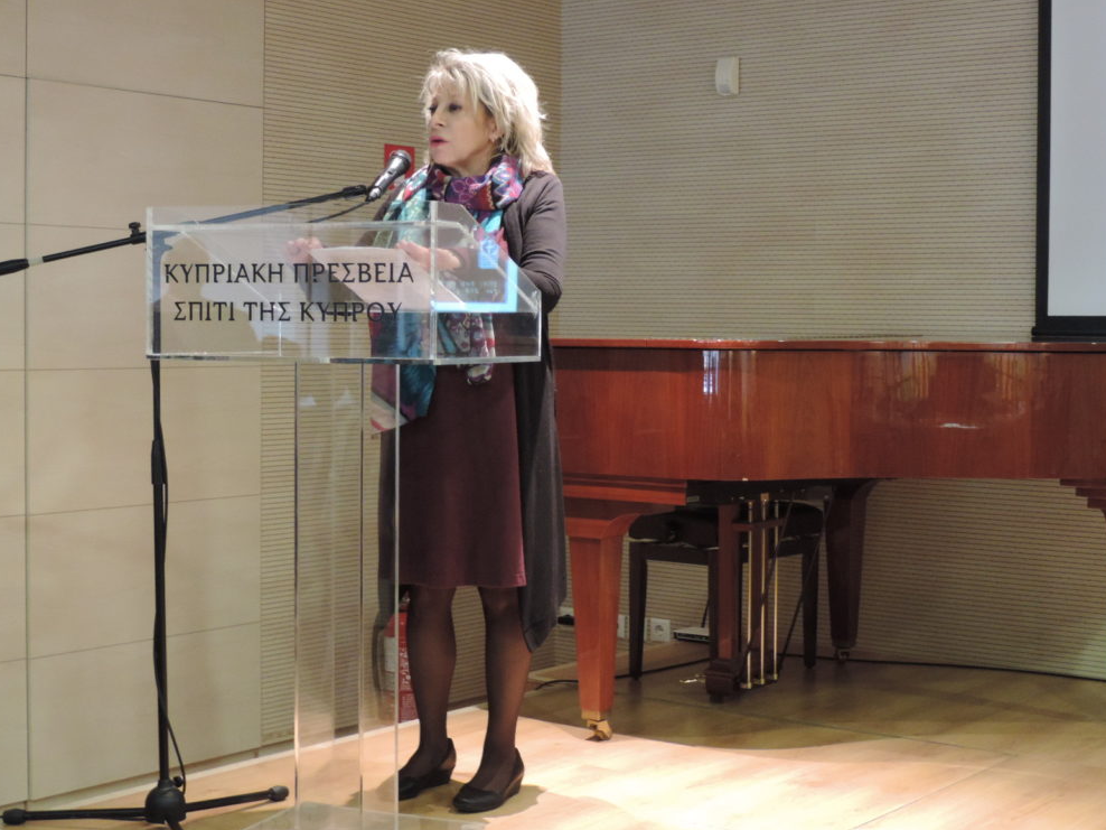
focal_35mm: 57
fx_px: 1821
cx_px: 545
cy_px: 419
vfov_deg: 25.7
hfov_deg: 33.8
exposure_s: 1/15
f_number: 3.7
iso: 800
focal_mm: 9.8
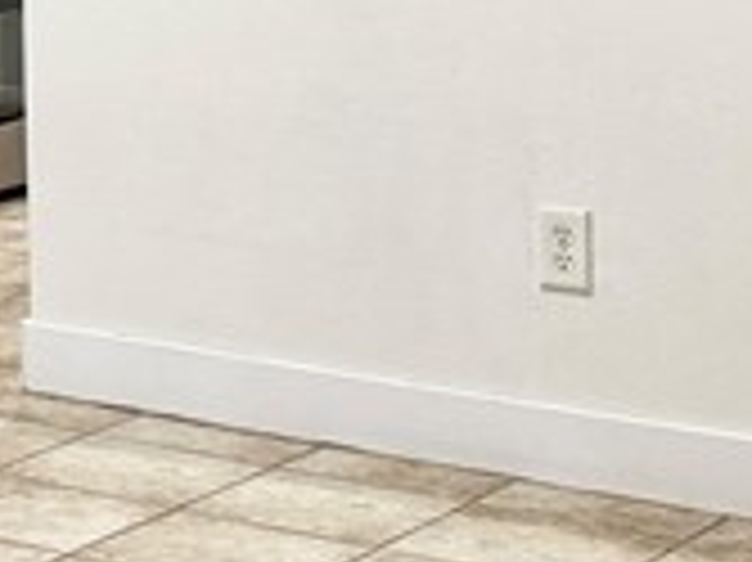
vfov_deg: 9.6
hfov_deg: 12.0
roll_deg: +0.0
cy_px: -472
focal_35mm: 147
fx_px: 3191
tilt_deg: +0.3
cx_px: -738
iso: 200
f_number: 1.78
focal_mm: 6.76
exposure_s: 1/60
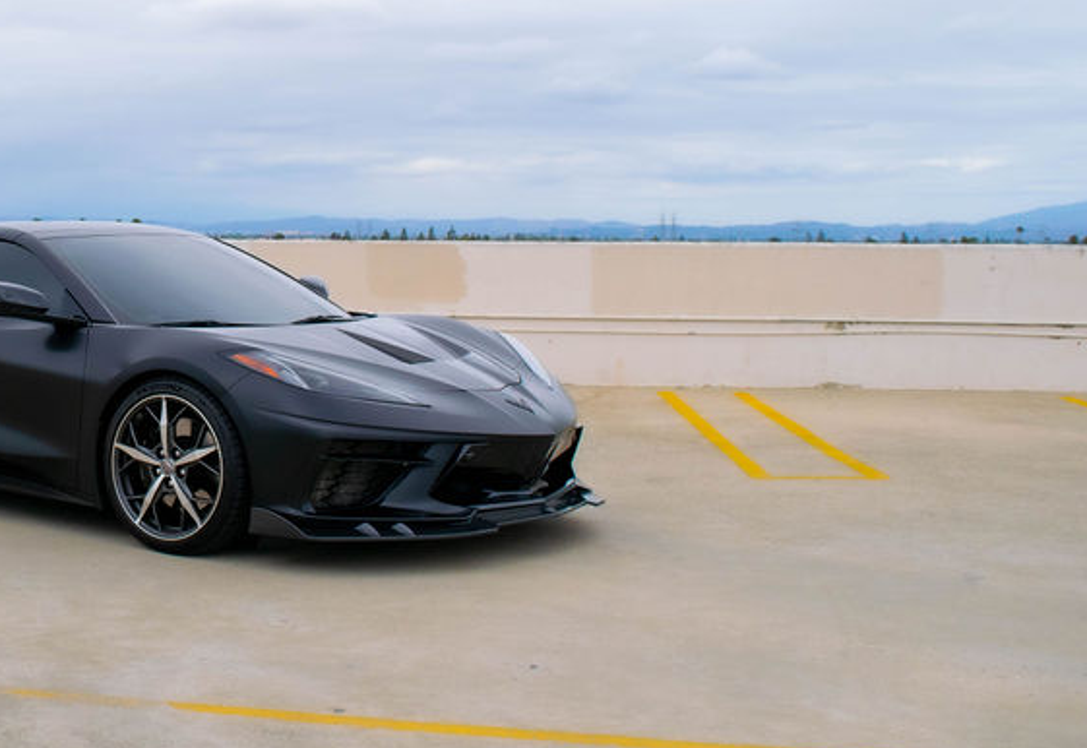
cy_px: 199
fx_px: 1708
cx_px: 97
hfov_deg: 33.4
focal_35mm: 56
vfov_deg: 24.5
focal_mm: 20
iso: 400
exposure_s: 1/1600
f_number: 7.1
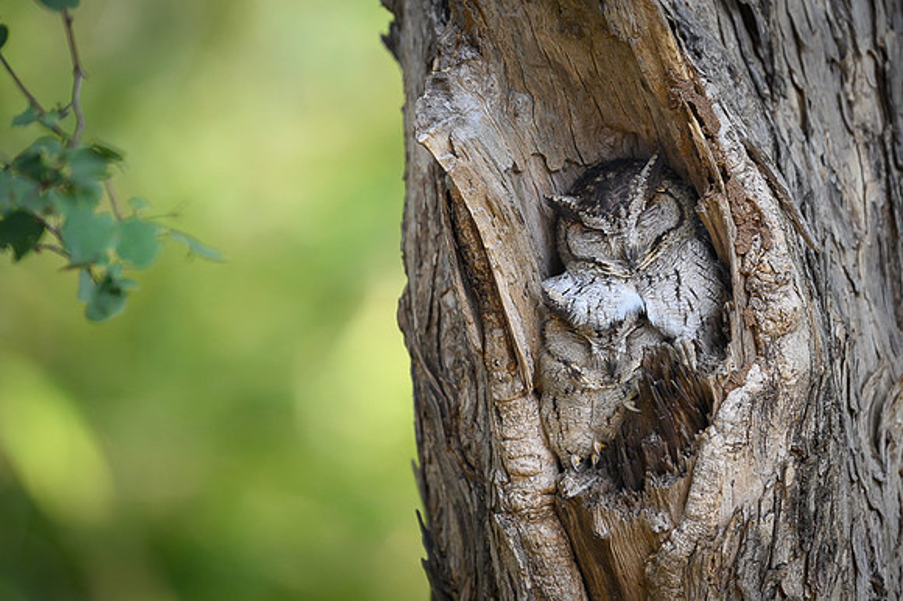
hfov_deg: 2.5
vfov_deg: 1.7
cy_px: 186
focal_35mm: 814
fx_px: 20396
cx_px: 516
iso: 800
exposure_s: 1/1000
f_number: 4
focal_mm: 560
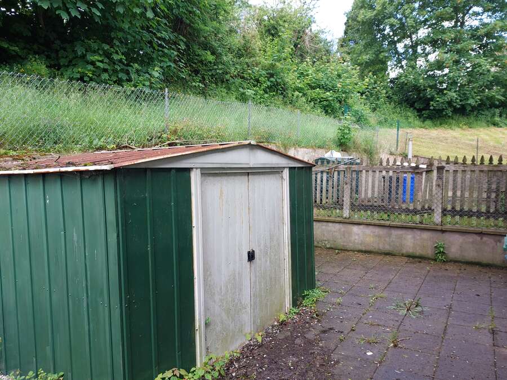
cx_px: 254
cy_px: 190
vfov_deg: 54.9
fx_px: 366
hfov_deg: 69.4
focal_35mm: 25
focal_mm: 5.23
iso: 25
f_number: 1.8
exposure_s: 1/126
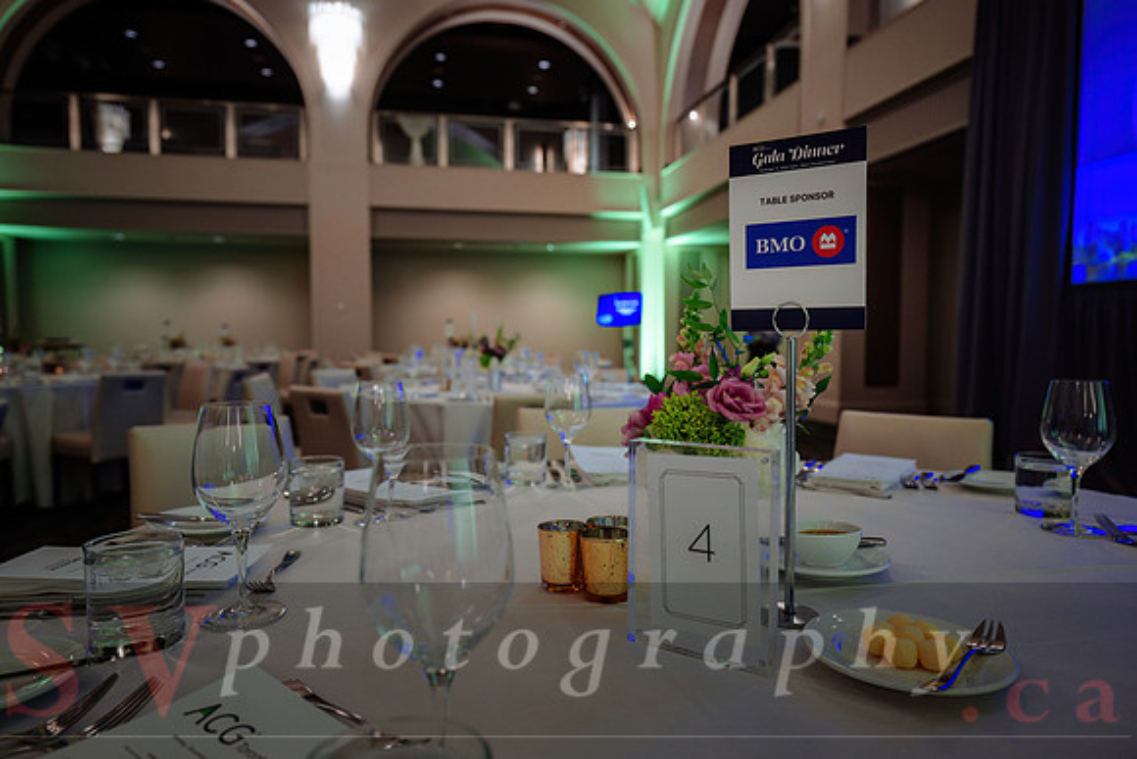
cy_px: 380
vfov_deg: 53.2
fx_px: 758
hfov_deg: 73.7
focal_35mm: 24
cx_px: 568
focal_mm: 24
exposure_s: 1/40
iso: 800
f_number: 3.5
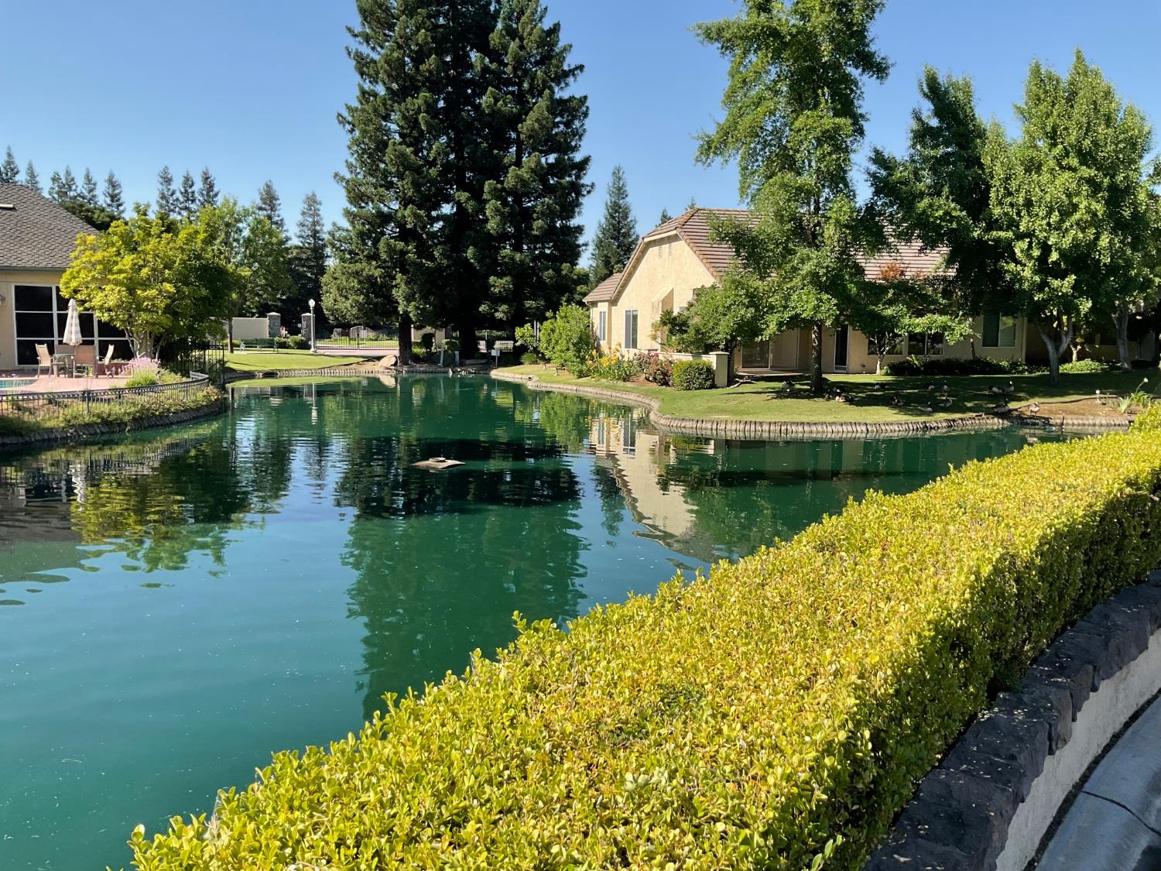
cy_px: 436
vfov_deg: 48.2
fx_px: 973
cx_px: 580
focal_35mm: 29
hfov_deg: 61.7
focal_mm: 3
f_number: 1.8
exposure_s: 1/1098
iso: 16
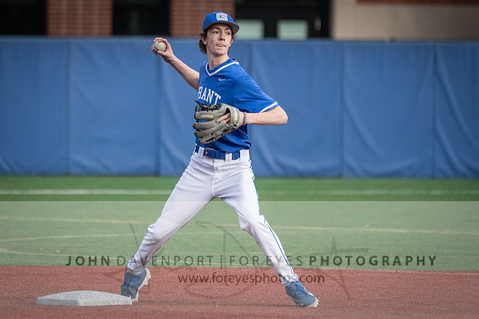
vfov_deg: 2.5
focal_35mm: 561
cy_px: 101
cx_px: 199
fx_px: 7464
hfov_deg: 3.7
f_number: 5.6
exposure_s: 1/2000
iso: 2000
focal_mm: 400
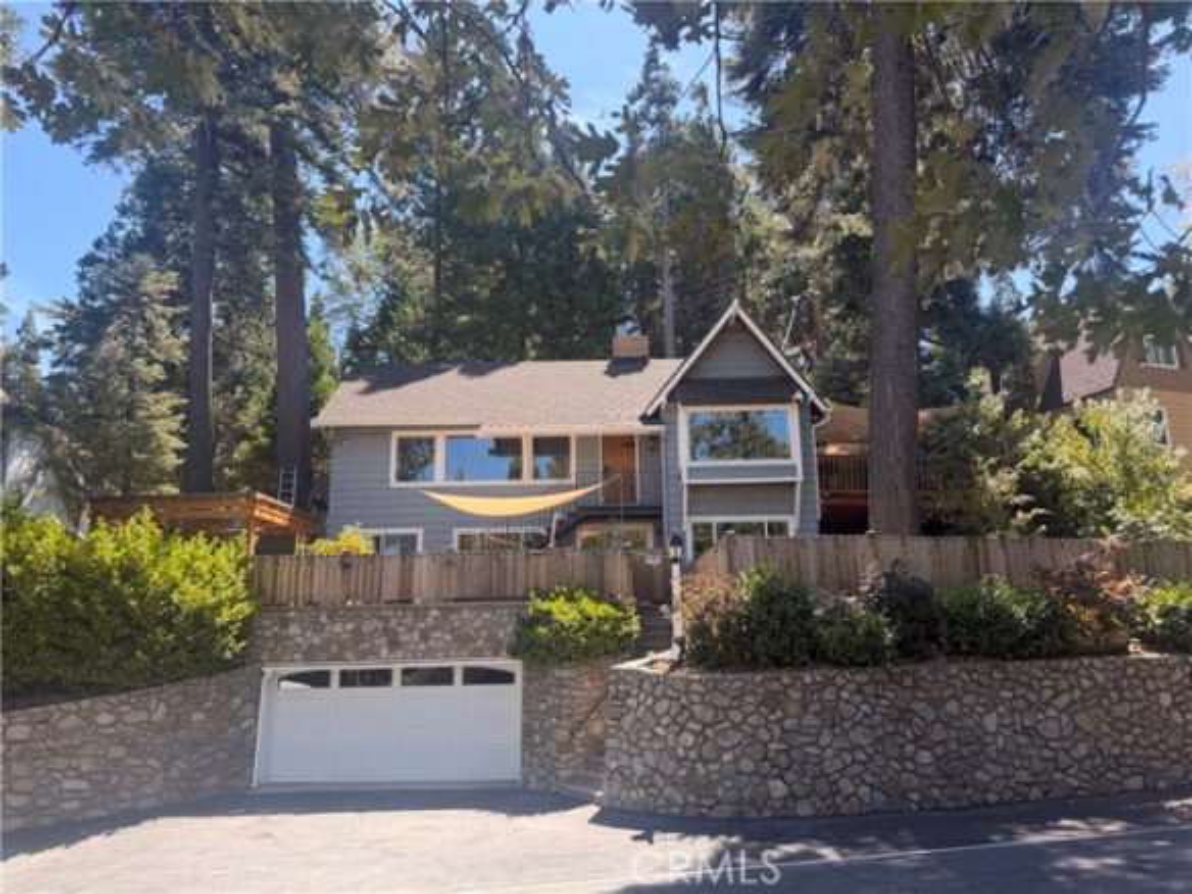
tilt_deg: +13.7
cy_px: 447
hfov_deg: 71.6
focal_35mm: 24
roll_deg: +0.4
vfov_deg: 56.8
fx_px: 826
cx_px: 596
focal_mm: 6.76
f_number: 1.78
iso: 100
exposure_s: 1/931
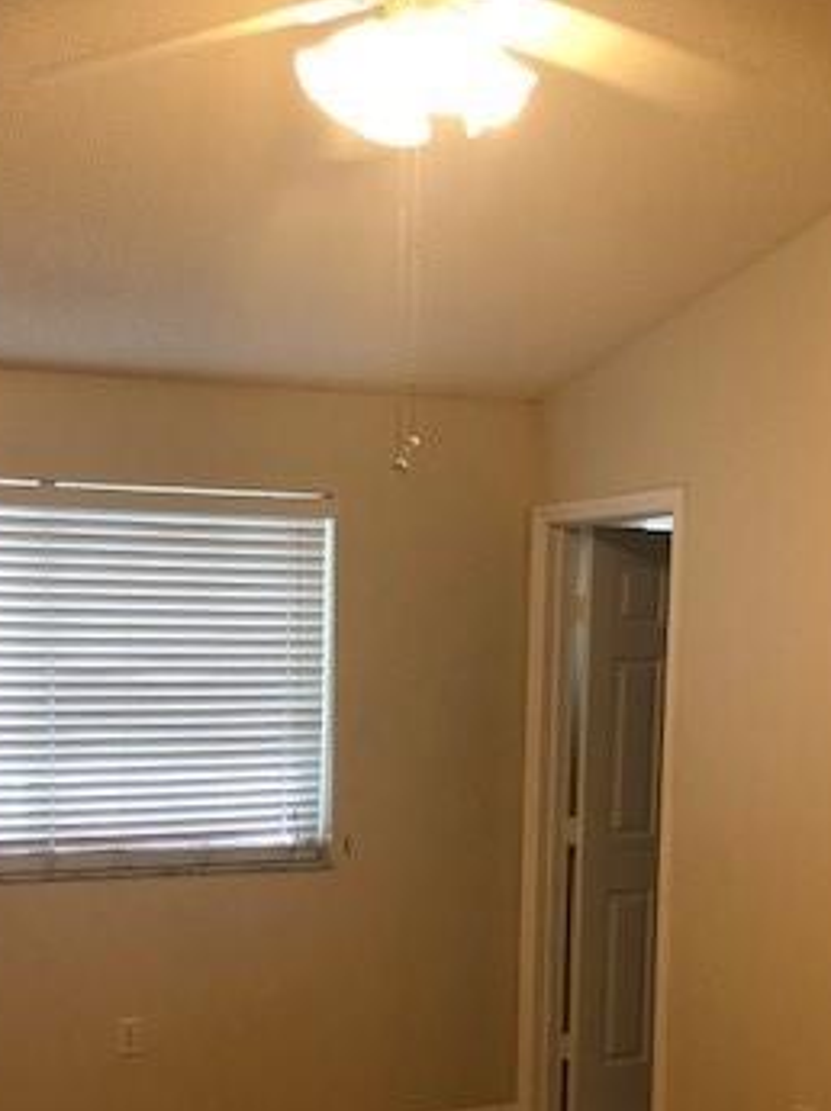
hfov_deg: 27.9
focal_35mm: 52
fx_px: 1668
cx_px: 312
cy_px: 860
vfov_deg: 35.8
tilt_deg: -6.4
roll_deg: -1.4
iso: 40
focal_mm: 3.99
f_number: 1.8
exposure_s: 1/30
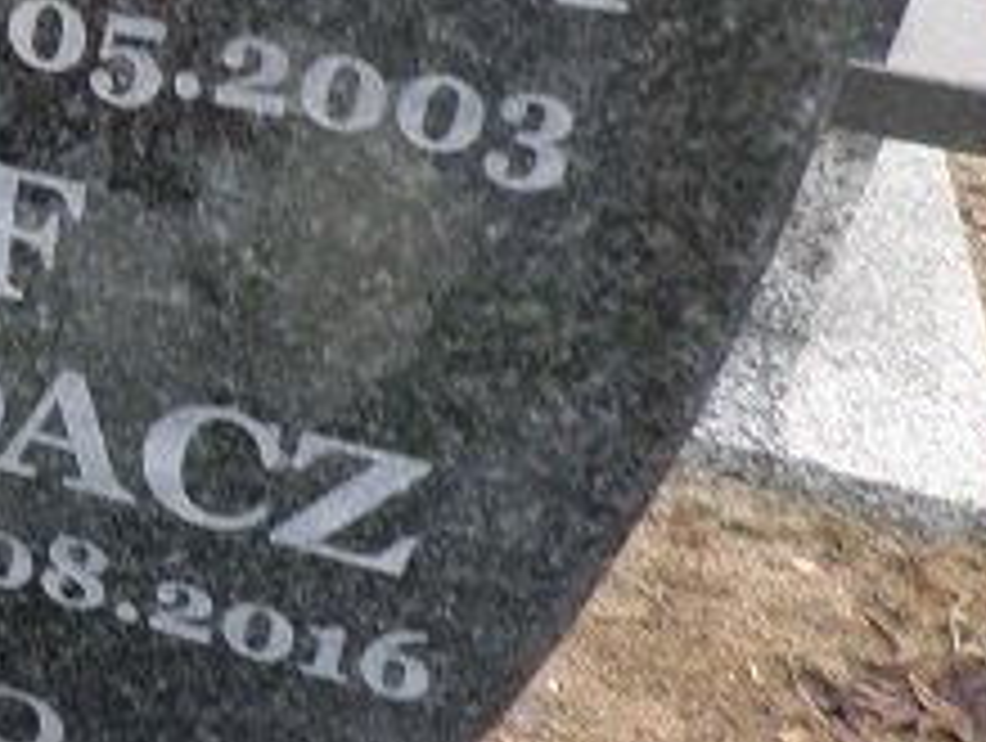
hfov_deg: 24.5
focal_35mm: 70
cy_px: 58
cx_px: -261
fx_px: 1997
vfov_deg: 20.6
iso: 100
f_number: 3.3
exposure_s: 1/30
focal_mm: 4.3
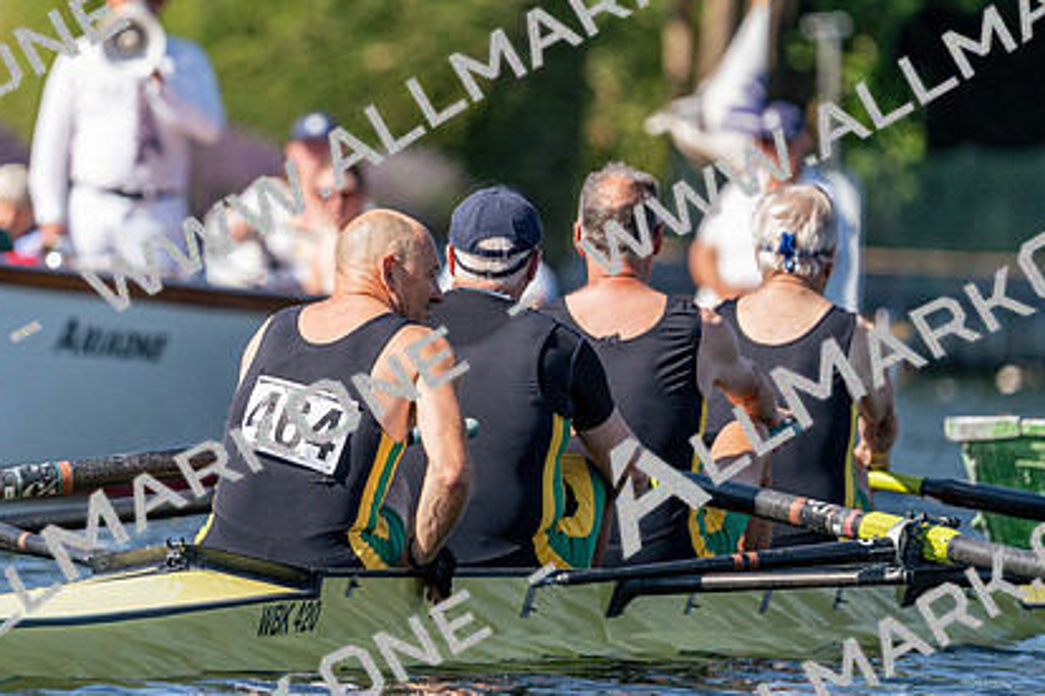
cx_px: 394
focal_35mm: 654
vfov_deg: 2.1
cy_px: 319
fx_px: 18983
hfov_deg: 3.2
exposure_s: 1/1600
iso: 320
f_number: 6.3
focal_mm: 467
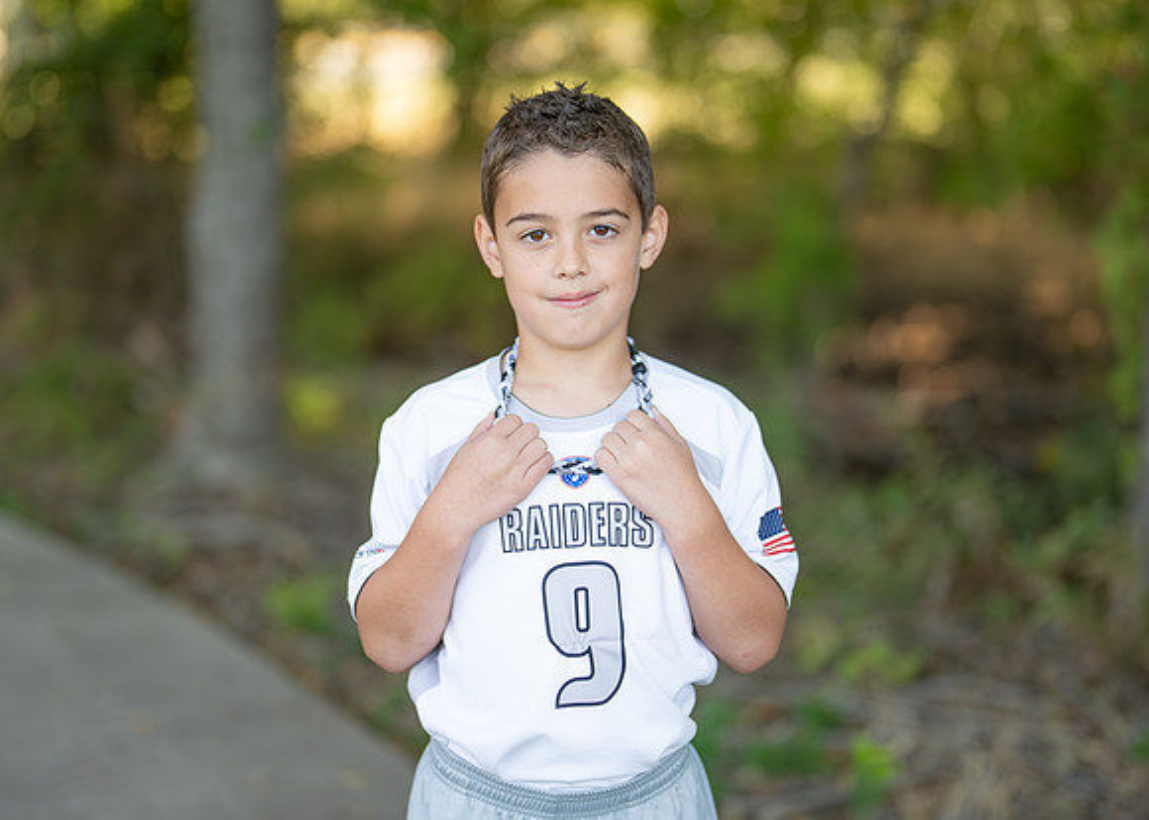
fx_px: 2351
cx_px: 561
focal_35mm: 72
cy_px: 394
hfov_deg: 27.5
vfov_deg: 19.8
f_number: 1.2
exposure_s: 1/1600
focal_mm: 50
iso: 200
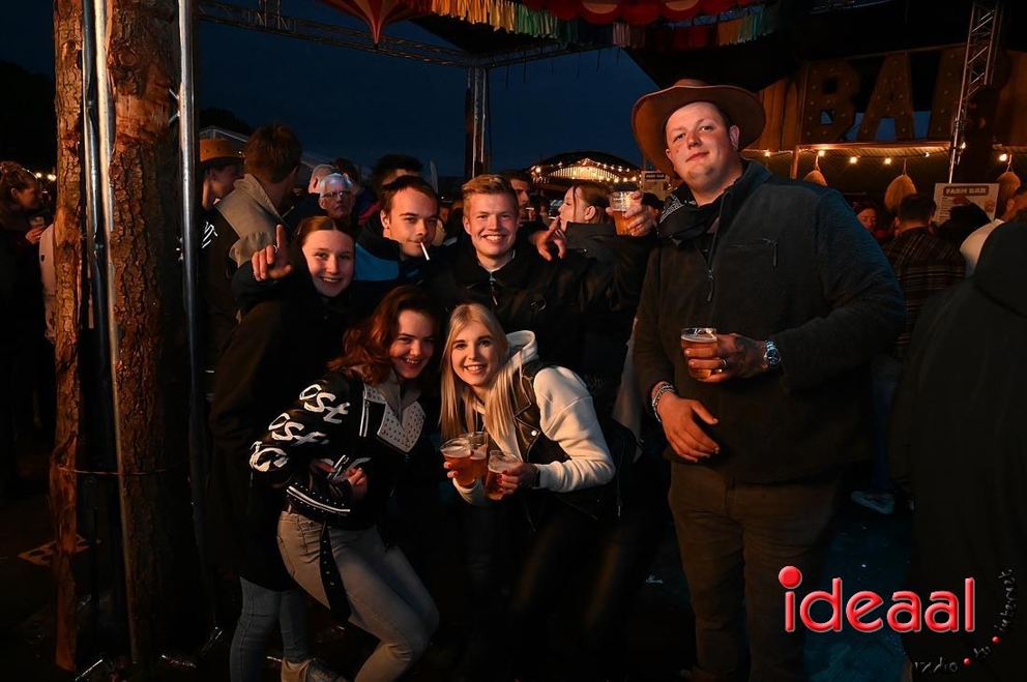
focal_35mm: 24
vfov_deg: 53.0
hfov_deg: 73.8
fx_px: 684
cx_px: 514
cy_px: 341
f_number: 14
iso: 12800
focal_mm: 24
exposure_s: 1/60
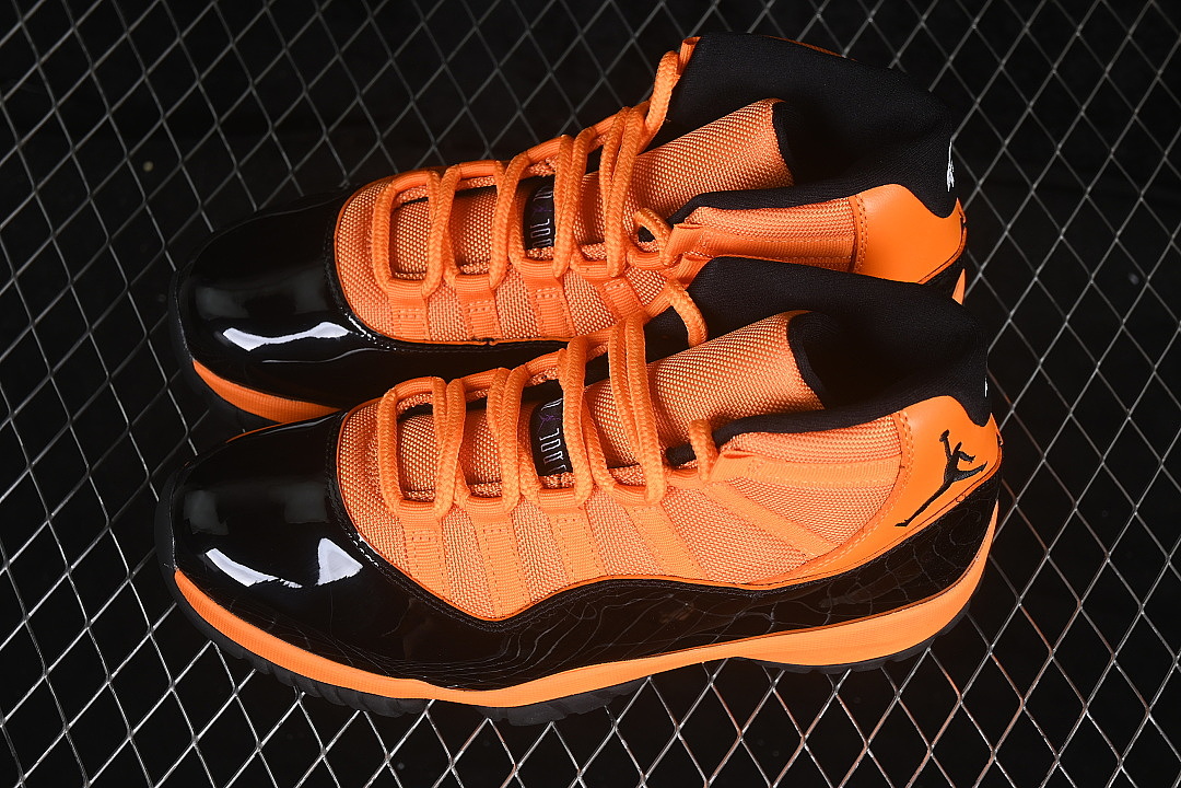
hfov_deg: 27.0
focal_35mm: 75
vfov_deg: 18.2
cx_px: 590
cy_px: 394
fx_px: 2460
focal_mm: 50
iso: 160
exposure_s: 1/60
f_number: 7.1
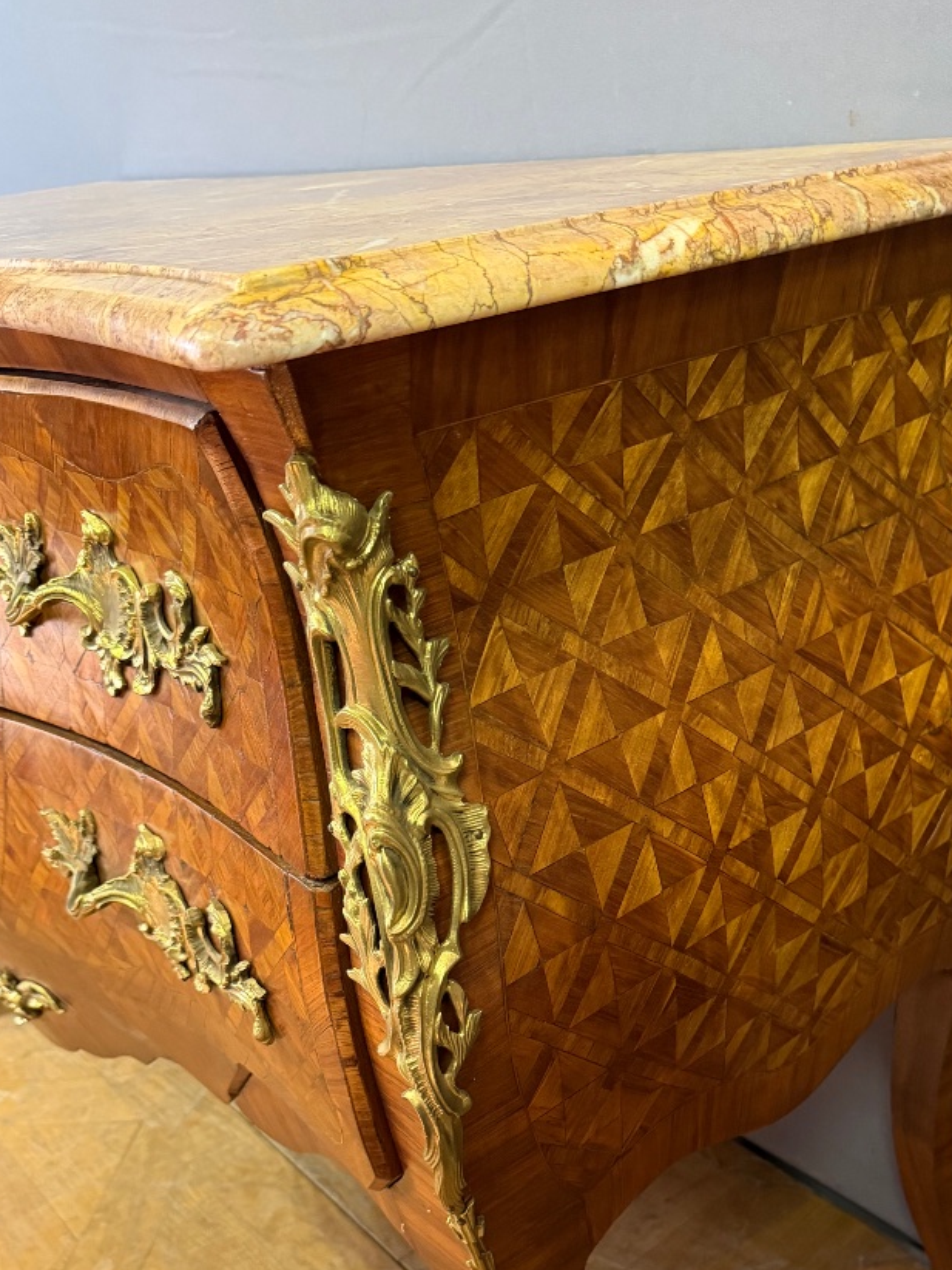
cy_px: 892
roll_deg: +7.2
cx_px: 648
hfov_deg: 40.1
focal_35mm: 35
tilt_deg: -30.6
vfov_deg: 51.2
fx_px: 1284
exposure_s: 1/33
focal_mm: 6.76
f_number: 1.78
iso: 640
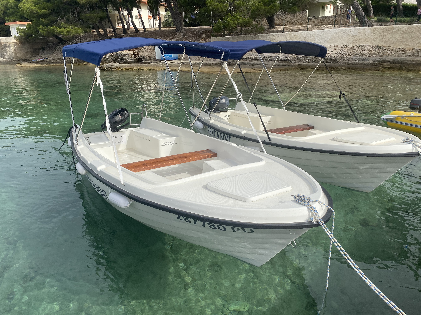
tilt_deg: -19.8
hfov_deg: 67.3
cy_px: 158
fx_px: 316
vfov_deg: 53.1
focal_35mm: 26
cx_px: 210
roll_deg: +0.8
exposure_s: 1/3300
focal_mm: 4.25
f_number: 1.8
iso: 32
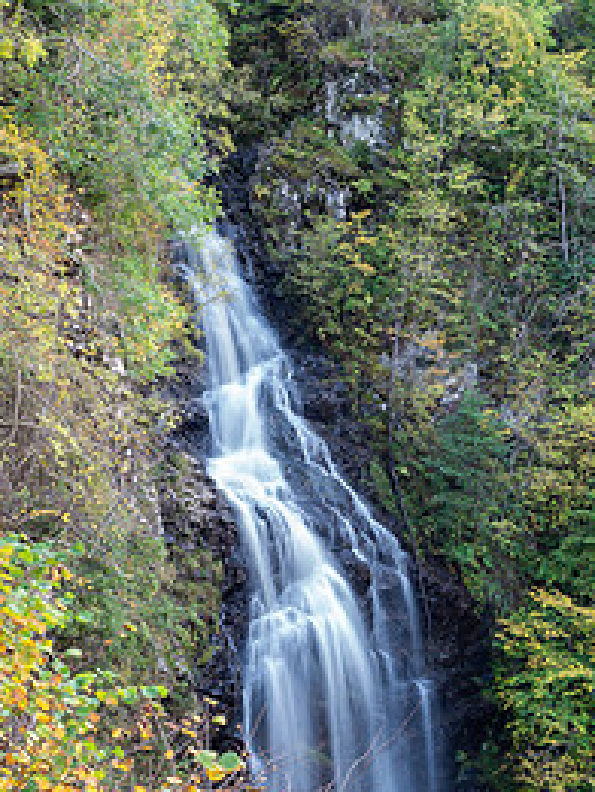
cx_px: 337
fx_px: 1580
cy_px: 652
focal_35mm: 69
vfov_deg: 27.5
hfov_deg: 21.3
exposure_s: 1/2.5
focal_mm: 20
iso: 100
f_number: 11
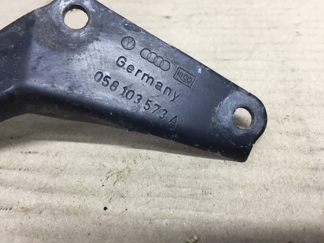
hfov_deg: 61.7
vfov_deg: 48.2
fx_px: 271
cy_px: 122
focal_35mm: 29
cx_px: 162
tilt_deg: -45.4
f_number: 2.2
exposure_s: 1/33
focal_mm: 4.15
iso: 80
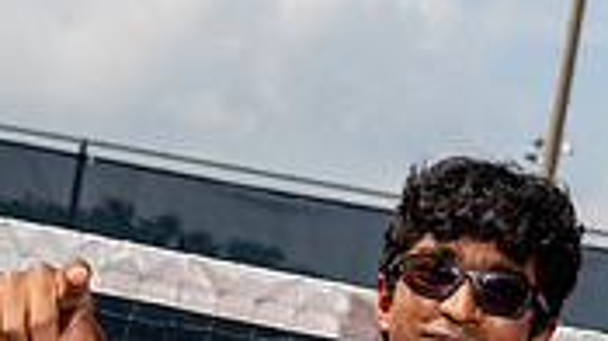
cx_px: 316
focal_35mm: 143
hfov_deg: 15.0
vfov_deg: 8.0
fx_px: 2303
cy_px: 748
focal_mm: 53
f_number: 8
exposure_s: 1/250
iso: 100
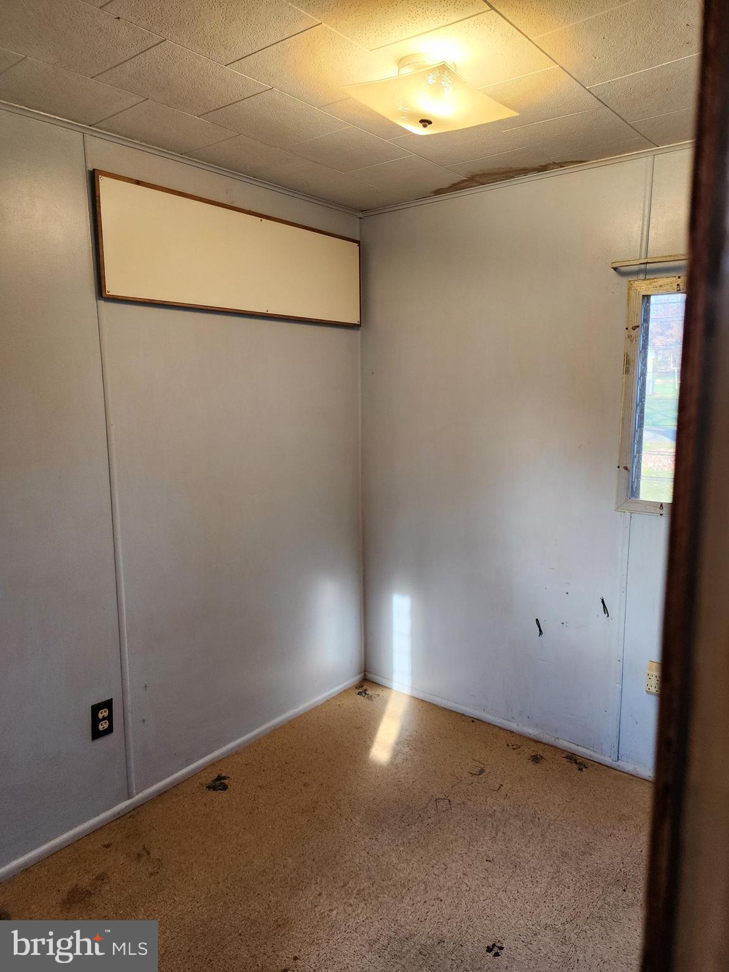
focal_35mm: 23
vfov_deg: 73.9
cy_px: 486
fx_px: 646
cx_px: 364
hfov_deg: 58.9
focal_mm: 6.4
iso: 200
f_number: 1.8
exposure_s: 1/120
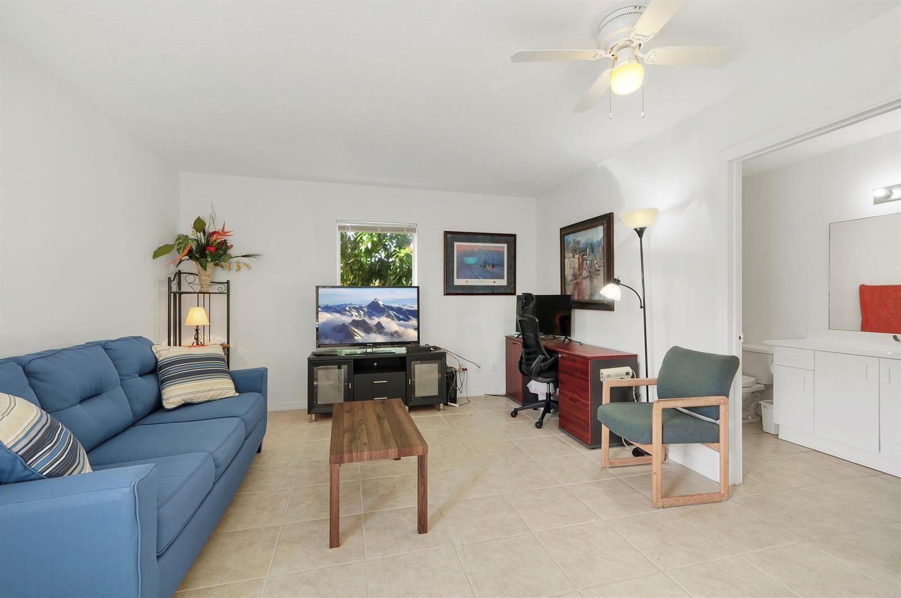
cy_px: 299
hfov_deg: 100.5
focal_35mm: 15
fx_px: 375
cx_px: 450
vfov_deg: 77.2
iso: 200
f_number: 7.1
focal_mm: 10
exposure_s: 1/6
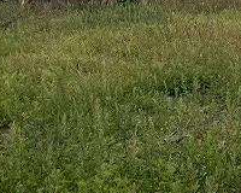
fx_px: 906
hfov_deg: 13.2
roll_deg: -0.3
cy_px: -129
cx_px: 476
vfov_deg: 11.5
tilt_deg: +4.5
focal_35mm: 127
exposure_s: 1/338
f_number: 1.6
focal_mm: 4.2
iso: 32
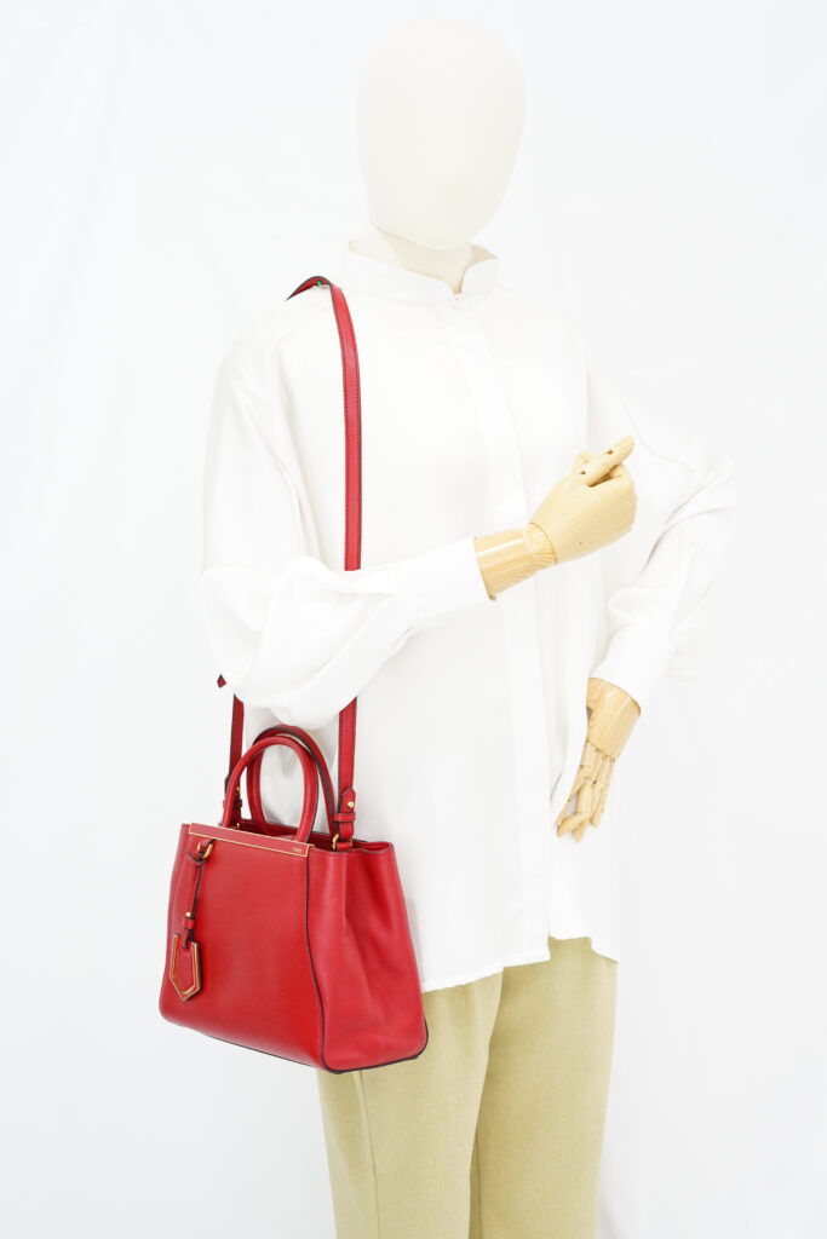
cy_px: 620
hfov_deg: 27.0
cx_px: 414
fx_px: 1722
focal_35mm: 50
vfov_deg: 39.6
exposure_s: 1/8
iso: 640
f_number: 5.6
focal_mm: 50
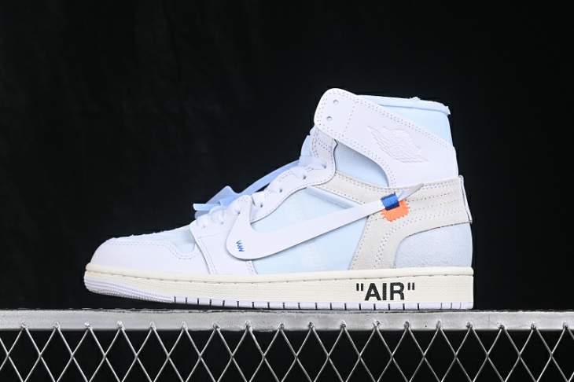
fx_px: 1195
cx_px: 287
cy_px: 191
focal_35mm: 75
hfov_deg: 27.0
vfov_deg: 18.2
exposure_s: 1/80
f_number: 8
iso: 160
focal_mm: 50
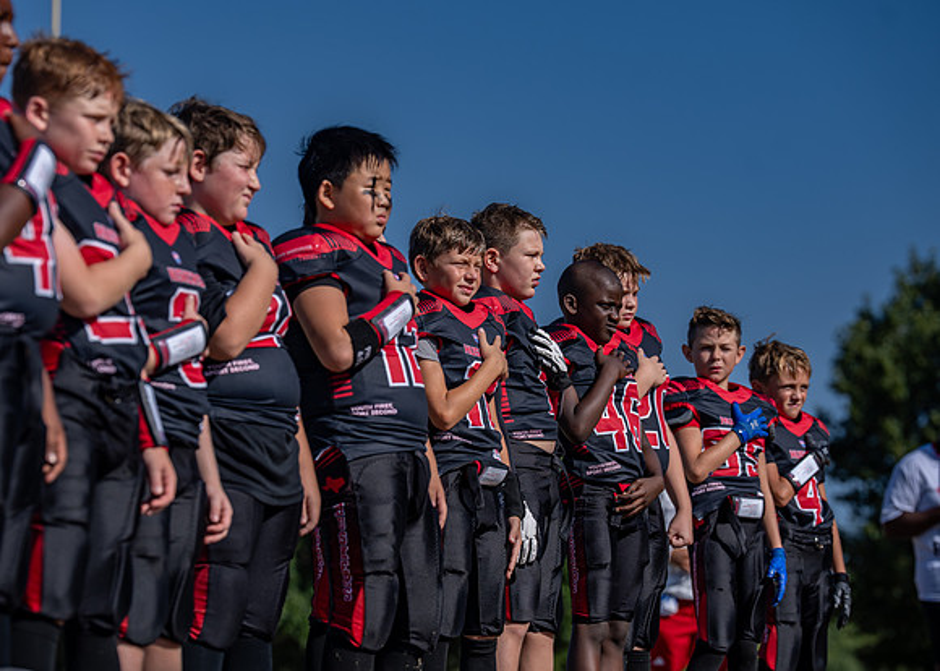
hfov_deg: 11.8
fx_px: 4535
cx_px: 444
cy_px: 336
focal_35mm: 170
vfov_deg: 8.5
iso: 100
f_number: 5
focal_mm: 156
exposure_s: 1/1250
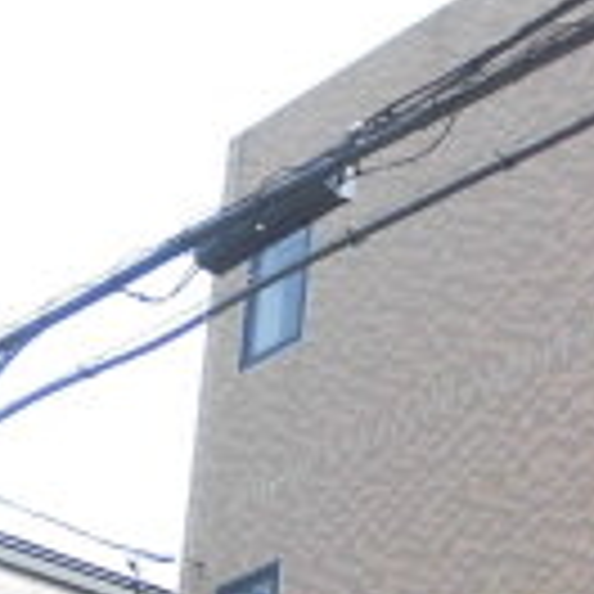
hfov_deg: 14.0
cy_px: 878
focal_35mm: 103
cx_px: 1220
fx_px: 2000
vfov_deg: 15.6
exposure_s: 1/320
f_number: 3.1
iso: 100
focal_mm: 4.3
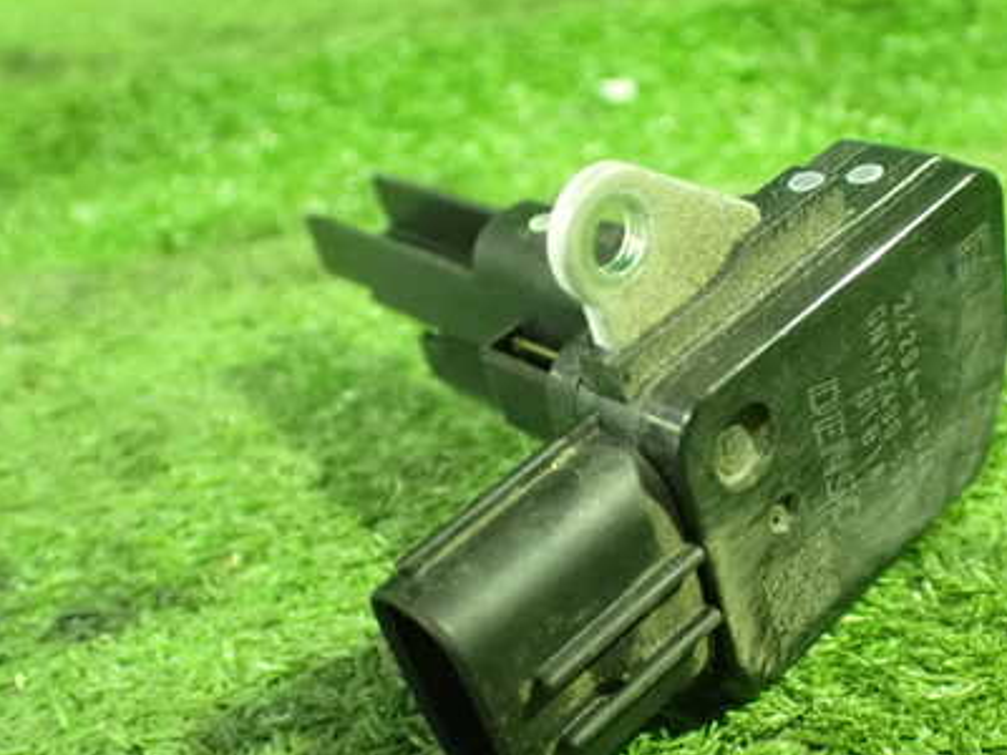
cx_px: 589
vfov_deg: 32.0
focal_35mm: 45
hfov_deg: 41.9
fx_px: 1309
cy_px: 478
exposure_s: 1/30
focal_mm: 5.4
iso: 1600
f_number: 2.3
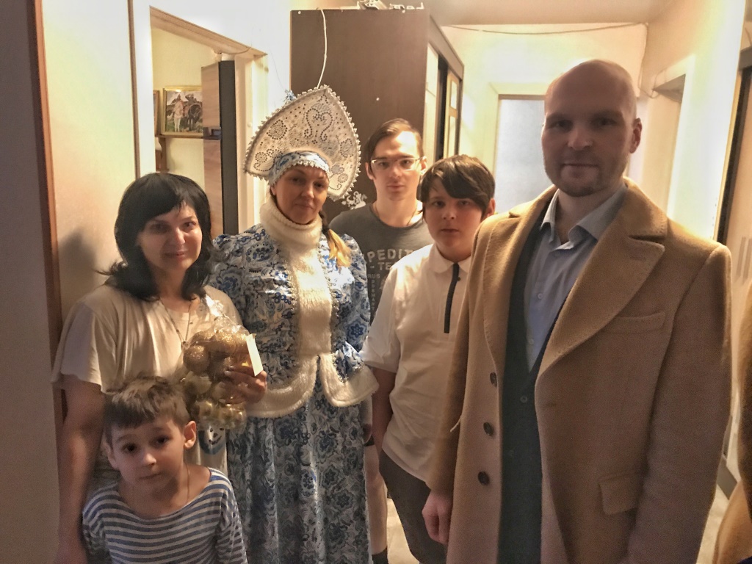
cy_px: 282
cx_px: 376
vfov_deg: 49.7
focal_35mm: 28
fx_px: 608
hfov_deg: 63.4
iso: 100
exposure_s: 1/4
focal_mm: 3.99
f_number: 1.8
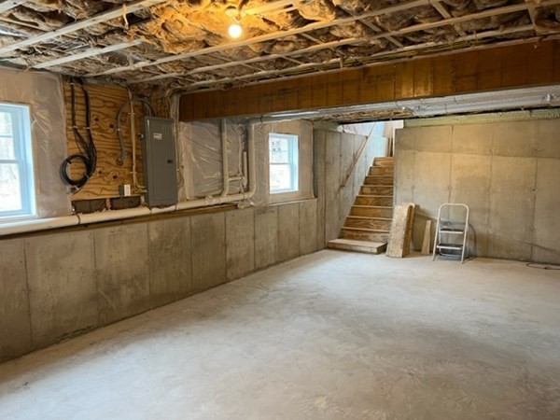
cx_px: 280
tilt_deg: -5.6
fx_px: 421
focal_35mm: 26
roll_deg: +0.8
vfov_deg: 53.1
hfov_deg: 67.3
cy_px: 210
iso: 200
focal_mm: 5.7
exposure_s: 1/60
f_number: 1.5
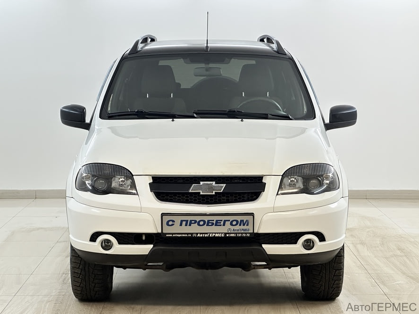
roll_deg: -0.3
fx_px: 944
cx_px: 209
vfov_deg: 18.9
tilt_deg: -5.6
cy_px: 157
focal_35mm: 78
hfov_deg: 25.0
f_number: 2.8
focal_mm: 9
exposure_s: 1/50
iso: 125
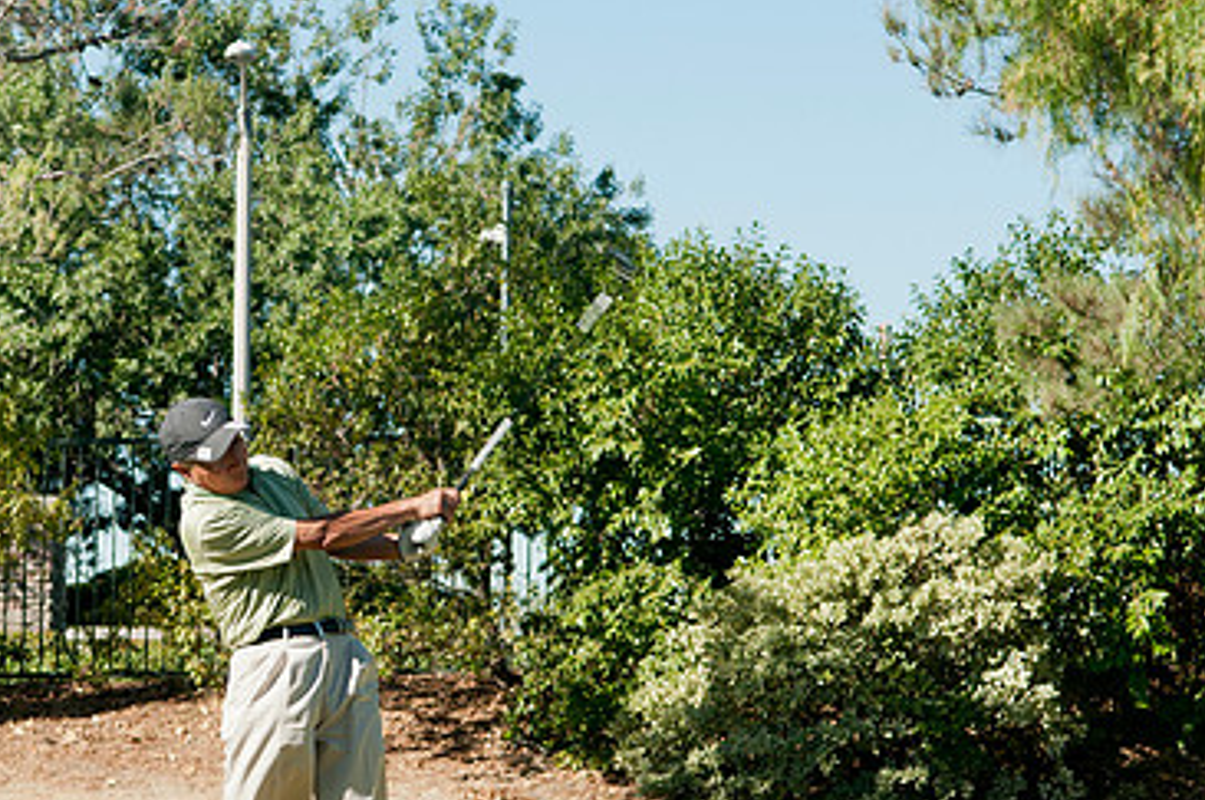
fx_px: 3577
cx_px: 412
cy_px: 519
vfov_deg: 12.7
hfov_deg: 19.1
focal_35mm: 107
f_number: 5
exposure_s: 1/400
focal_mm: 45
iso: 200
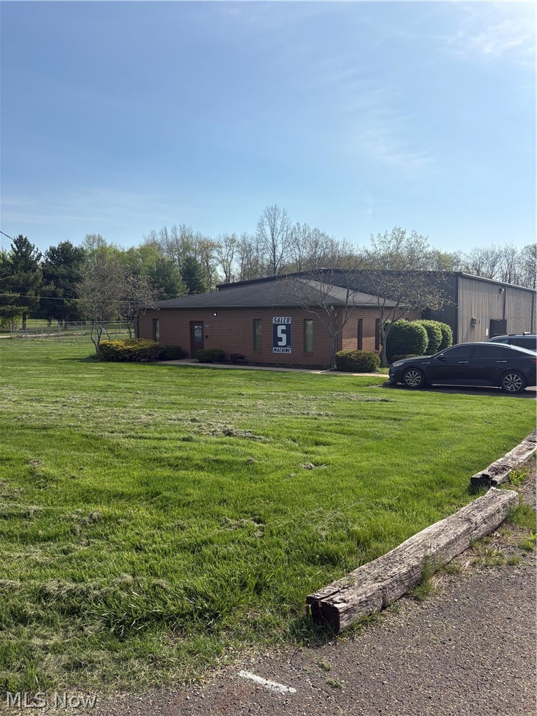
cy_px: 358
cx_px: 268
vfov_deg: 67.3
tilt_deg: -4.3
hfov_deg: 53.1
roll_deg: -1.2
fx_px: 538
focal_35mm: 26
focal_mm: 5.96
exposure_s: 1/4608
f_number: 1.6
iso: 50
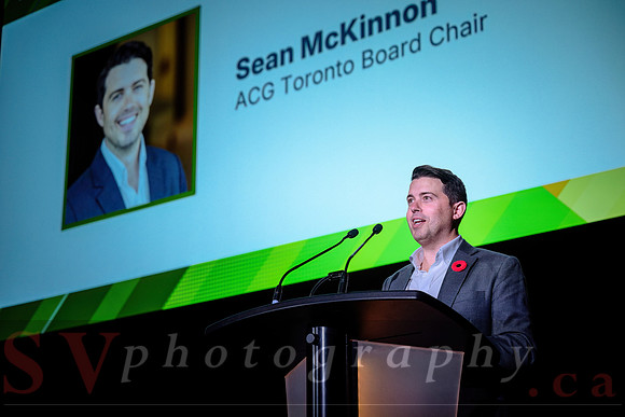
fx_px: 1216
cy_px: 208
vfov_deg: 19.5
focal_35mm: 70
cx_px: 312
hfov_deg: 28.8
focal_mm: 70
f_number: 3.5
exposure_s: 1/125
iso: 1000
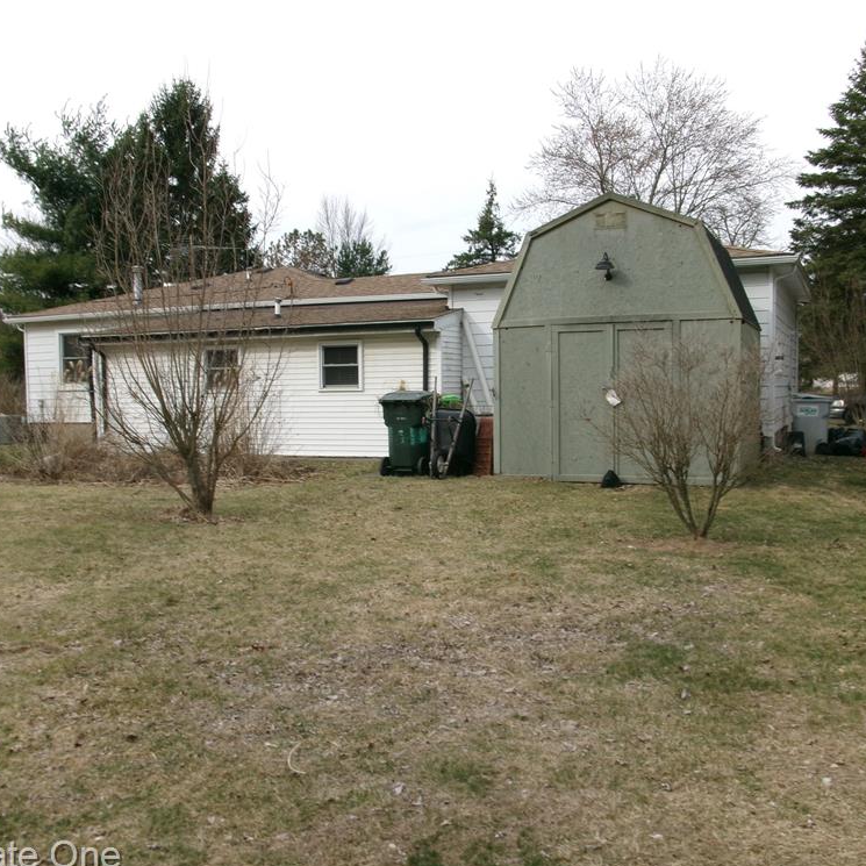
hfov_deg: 48.5
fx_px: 962
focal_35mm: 34
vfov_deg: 48.5
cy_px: 436
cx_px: 430
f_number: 10.8
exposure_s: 1/60
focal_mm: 5.1
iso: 100
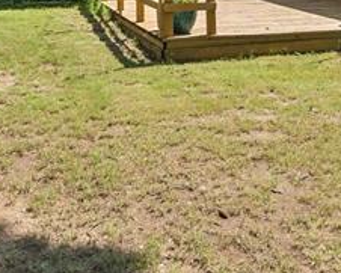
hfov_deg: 27.6
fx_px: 687
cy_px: -51
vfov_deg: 21.0
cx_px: 244
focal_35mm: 68
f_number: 8
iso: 200
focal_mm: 16
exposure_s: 1/250
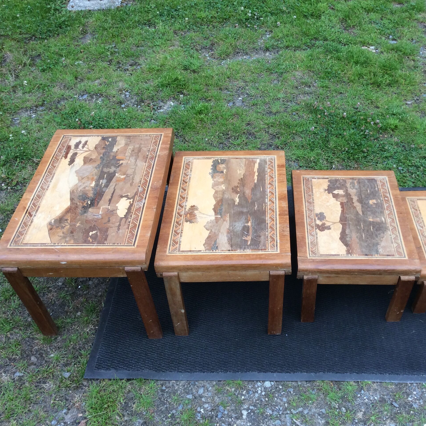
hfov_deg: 43.7
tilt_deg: -44.8
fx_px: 529
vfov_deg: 43.9
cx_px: 253
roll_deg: +1.1
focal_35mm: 38
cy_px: 213
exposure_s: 1/100
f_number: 2.4
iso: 40
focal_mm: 3.3
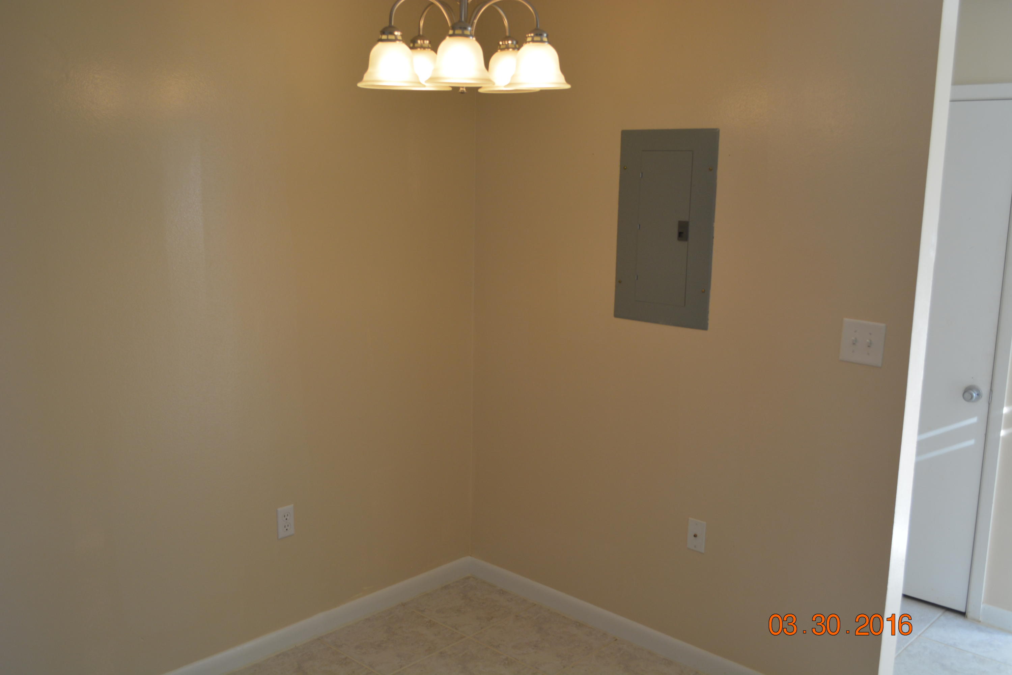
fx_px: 928
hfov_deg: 57.2
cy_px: 338
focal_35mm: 33
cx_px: 506
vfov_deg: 40.0
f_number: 5
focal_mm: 22
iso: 400
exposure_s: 1/100
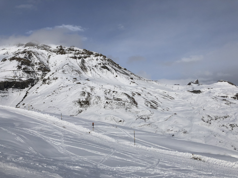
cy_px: 91
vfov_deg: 48.2
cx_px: 119
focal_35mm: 29
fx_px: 199
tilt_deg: +7.2
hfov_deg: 61.7
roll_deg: +3.3
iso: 20
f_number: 1.8
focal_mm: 4
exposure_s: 1/3690
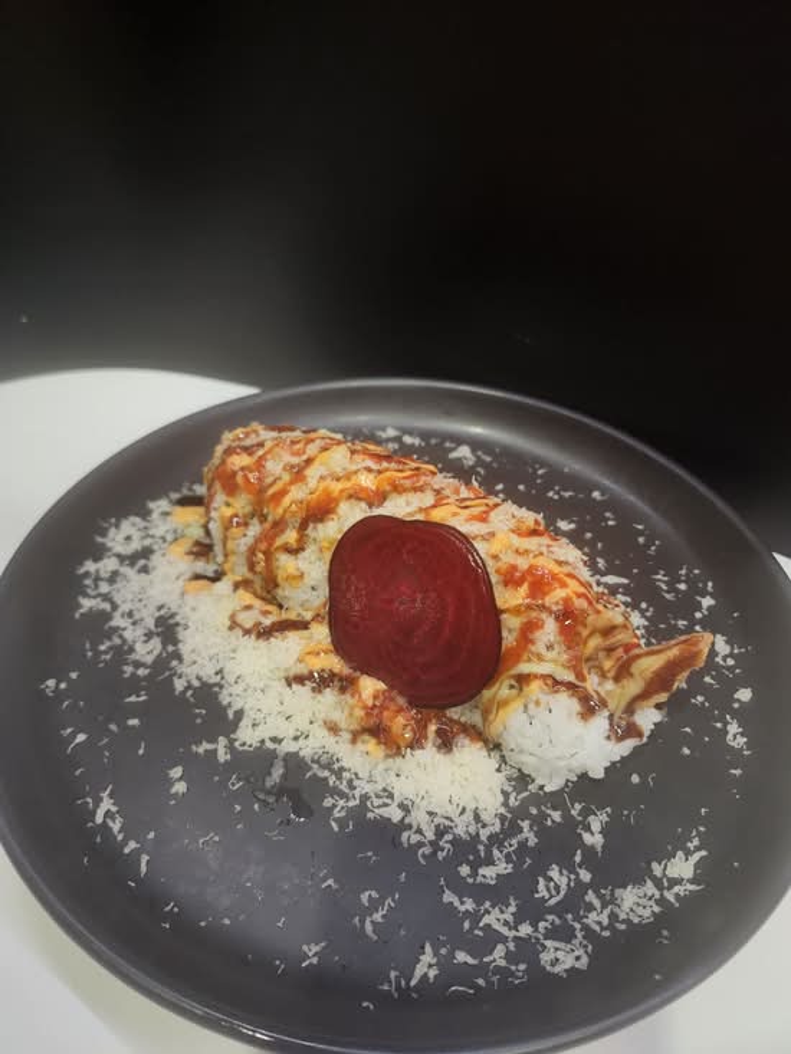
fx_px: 701
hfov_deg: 58.9
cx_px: 396
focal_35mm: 23
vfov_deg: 73.9
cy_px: 527
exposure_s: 1/100
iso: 640
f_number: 1.8
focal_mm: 5.54
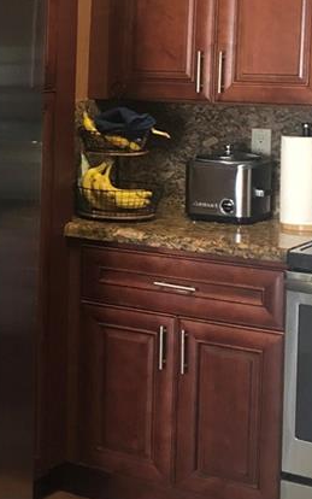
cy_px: 160
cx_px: -92
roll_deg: -1.1
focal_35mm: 86
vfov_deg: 23.9
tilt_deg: -5.8
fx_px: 1169
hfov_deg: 14.6
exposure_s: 1/15
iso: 64
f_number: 1.8
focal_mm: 4
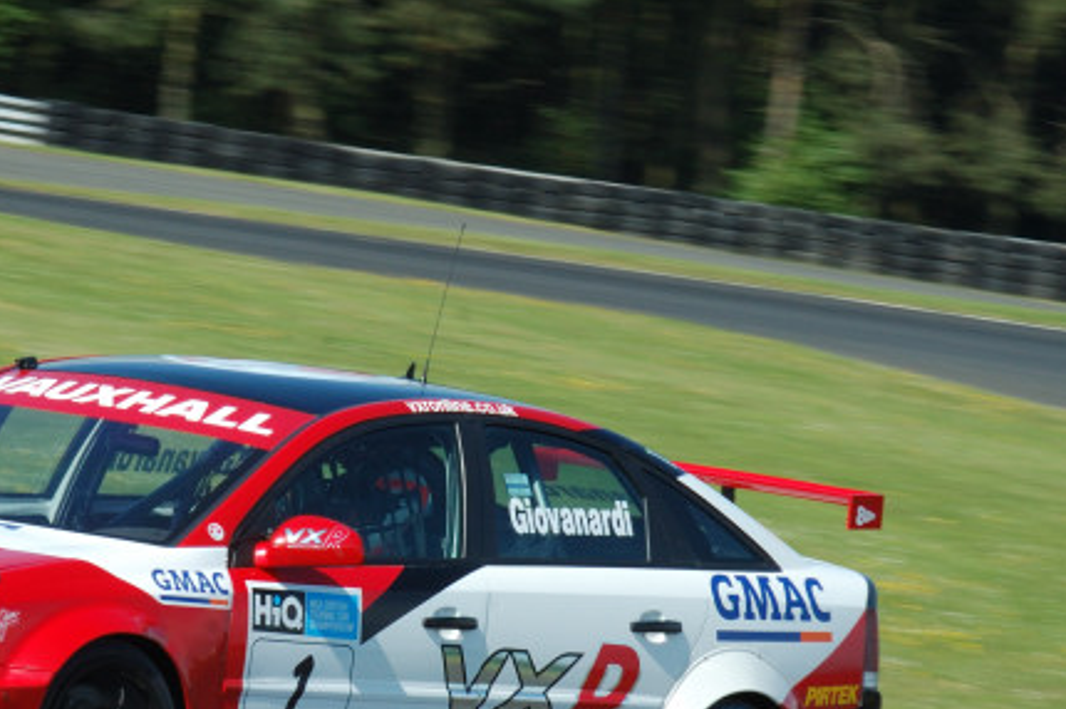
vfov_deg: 2.5
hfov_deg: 3.8
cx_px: 268
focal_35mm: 544
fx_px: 16094
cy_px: 657
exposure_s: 1/250
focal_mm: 195
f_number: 13
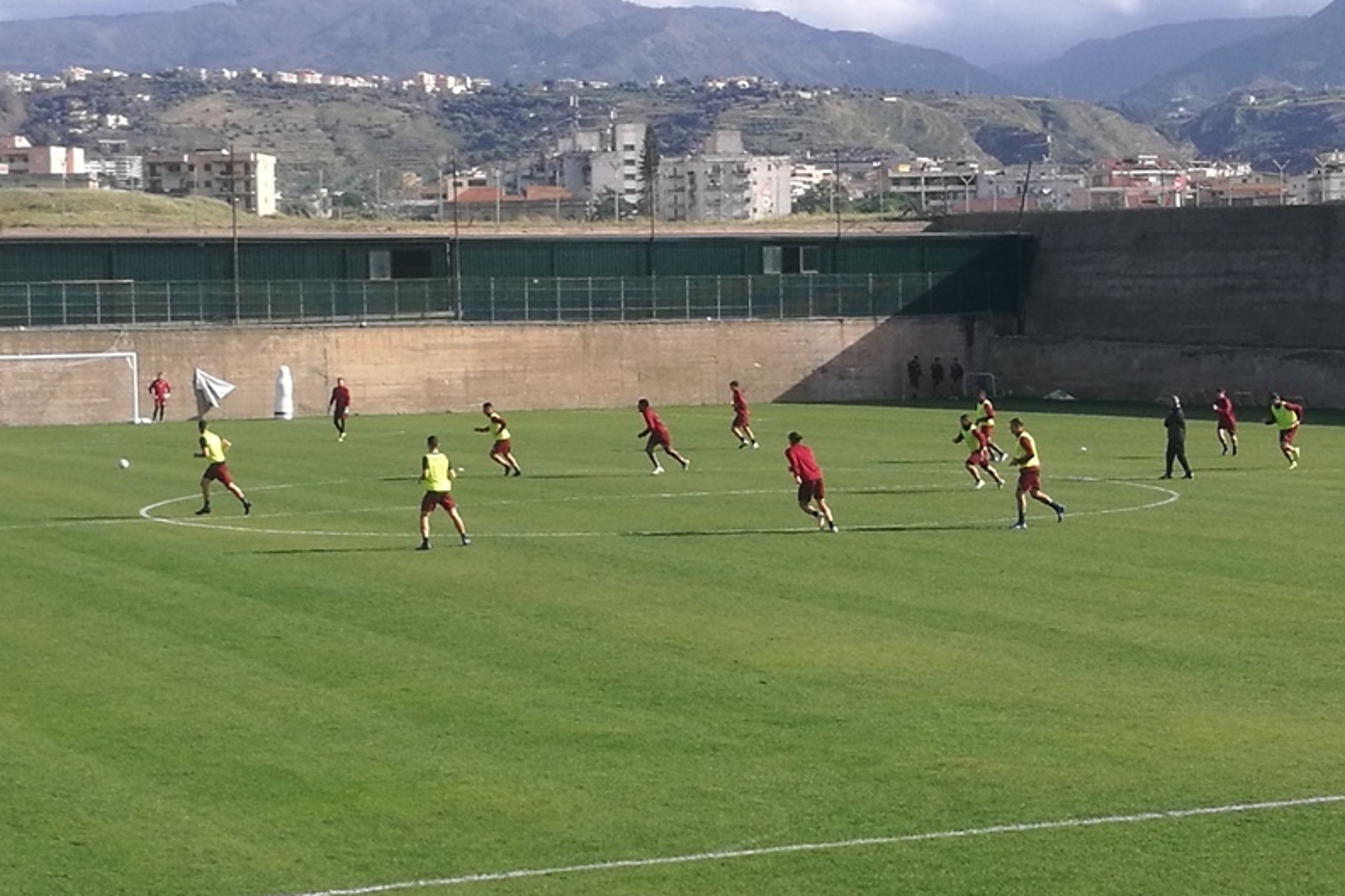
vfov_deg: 16.3
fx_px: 3138
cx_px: 669
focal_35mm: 84
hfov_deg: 24.2
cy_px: 480
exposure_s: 1/705
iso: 50
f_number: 2.2
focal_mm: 4.5
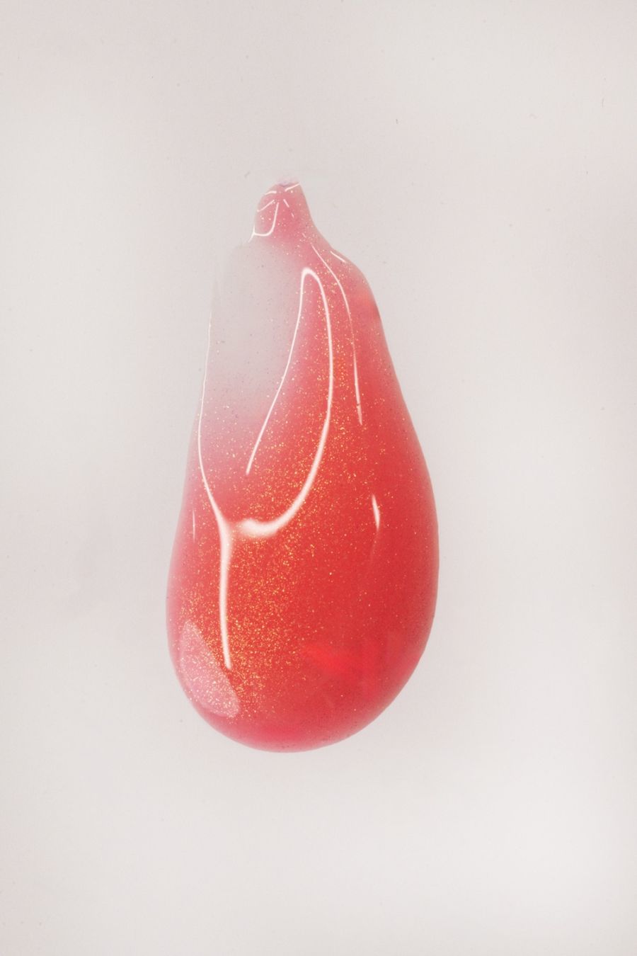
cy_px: 478
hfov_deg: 13.0
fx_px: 2787
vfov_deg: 19.5
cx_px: 318
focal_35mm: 105
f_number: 25
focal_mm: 105
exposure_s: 1/100
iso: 1000
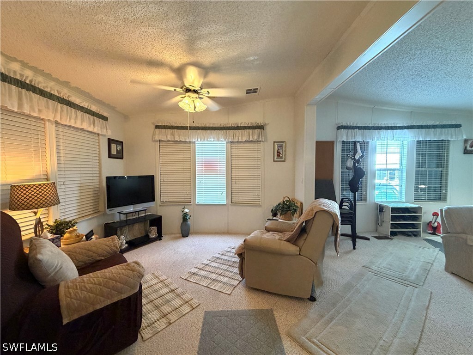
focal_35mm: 14
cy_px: 178
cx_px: 236
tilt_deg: -2.8
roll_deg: +1.1
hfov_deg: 102.1
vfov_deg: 85.7
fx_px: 191
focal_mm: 2.22
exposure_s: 1/60
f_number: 2.2
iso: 320
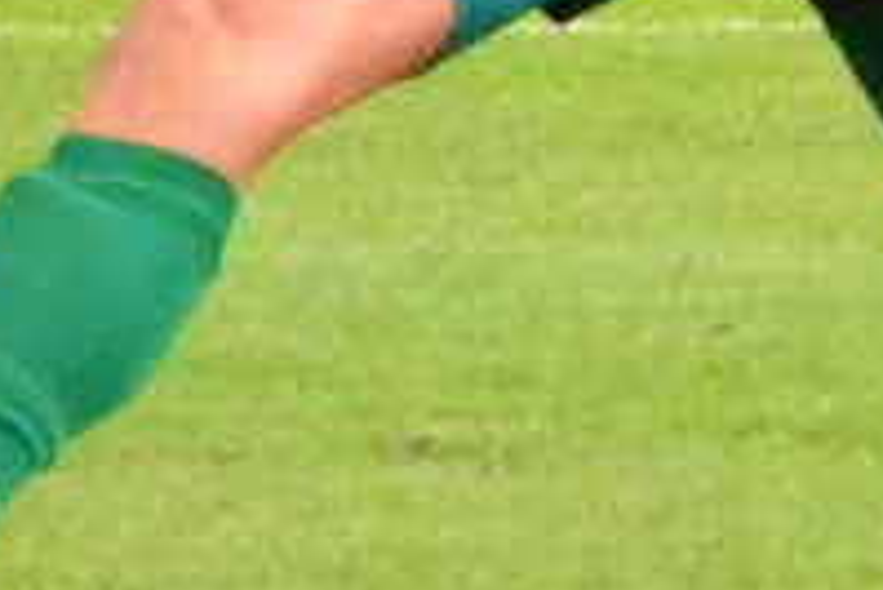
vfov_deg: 1.3
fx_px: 25698
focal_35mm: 1047
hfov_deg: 2.0
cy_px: -526
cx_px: -22
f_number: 8
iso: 6400
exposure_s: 1/640
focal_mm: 116
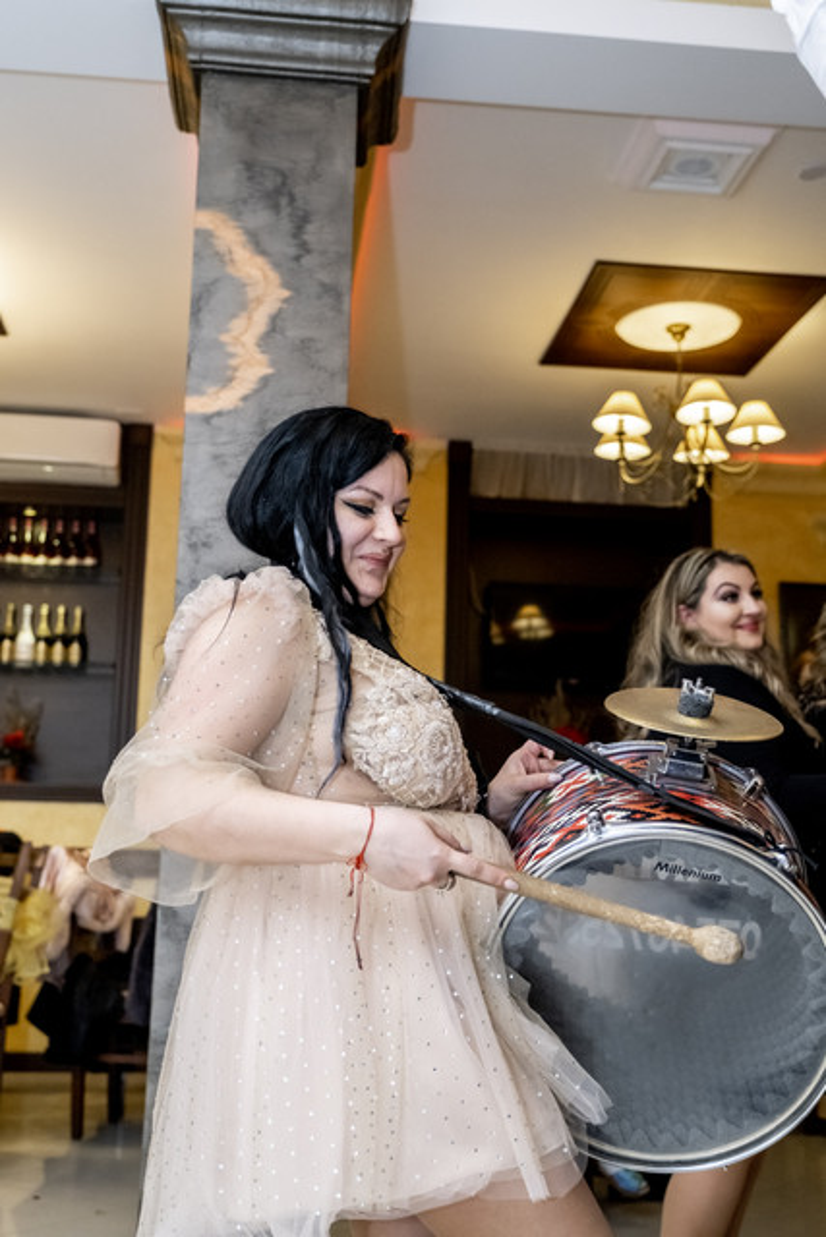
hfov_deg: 34.2
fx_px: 1341
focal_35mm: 39
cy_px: 618
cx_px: 413
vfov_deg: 49.5
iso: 1250
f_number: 2.8
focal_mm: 25.7
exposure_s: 1/125
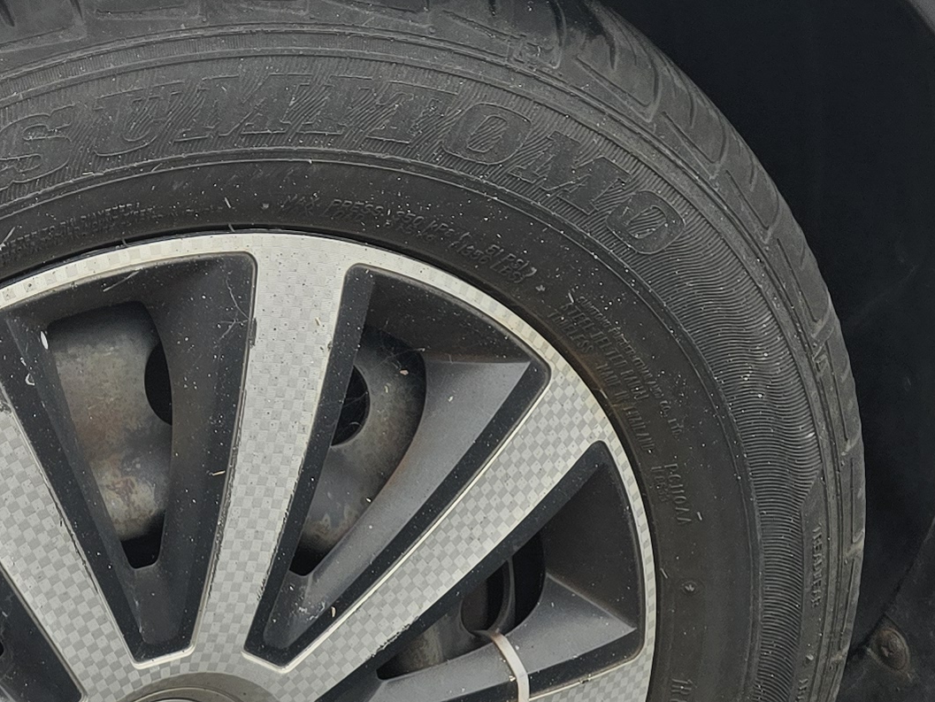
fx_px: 2350
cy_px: -96
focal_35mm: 87
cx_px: -213
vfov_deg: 16.4
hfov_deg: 20.9
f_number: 1.7
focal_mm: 6.3
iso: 32
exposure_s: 1/180
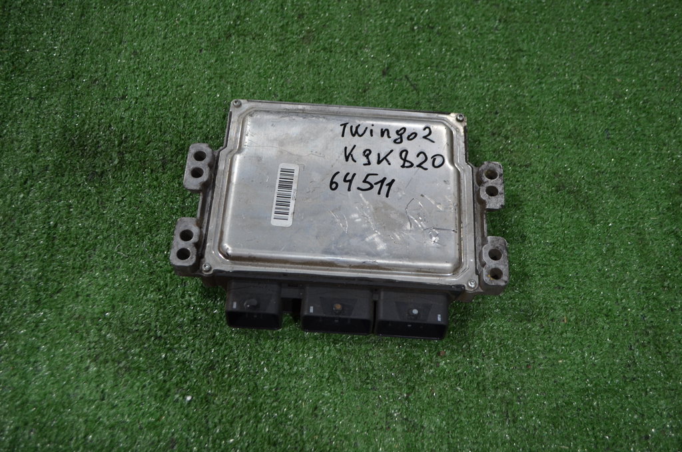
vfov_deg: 30.7
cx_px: 341
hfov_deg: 45.0
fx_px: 822
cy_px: 226
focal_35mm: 44
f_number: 4.5
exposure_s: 1/60
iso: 500
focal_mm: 29
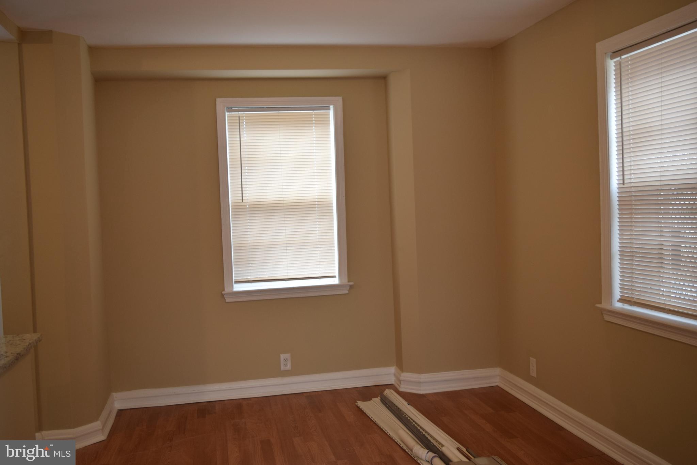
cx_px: 348
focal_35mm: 34
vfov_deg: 38.4
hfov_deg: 55.1
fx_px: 668
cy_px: 232
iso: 500
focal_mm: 23
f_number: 4
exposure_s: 1/60
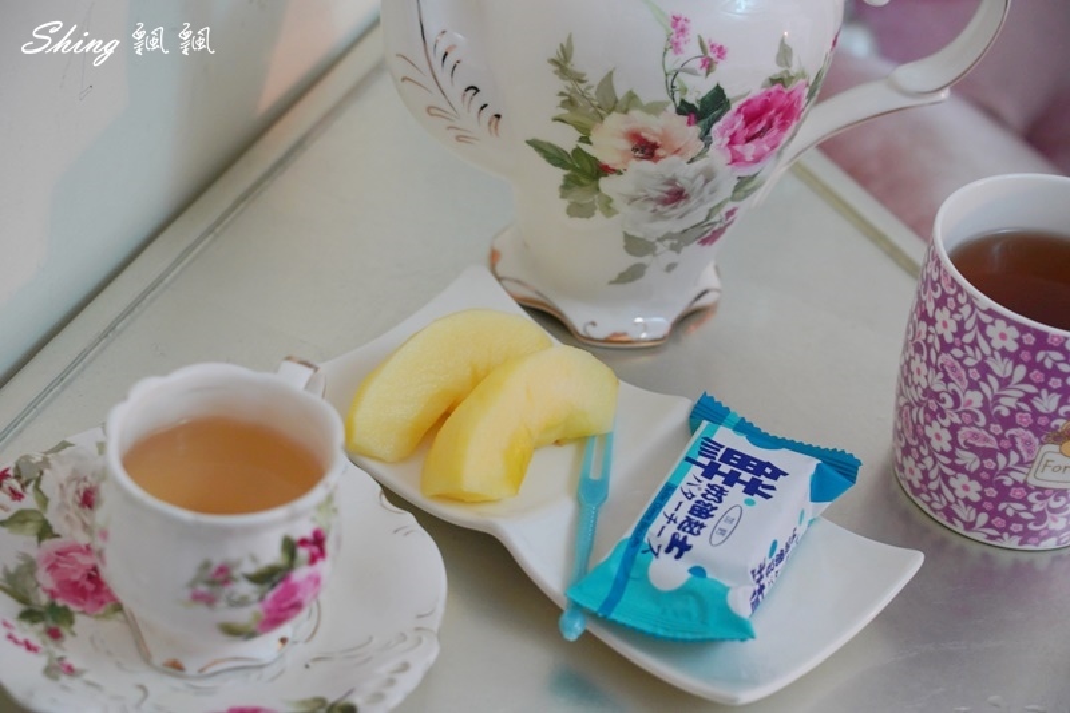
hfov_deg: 19.5
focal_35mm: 105
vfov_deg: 13.0
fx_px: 3120
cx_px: 535
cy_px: 356
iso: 1250
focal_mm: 105
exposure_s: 1/13
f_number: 5.6
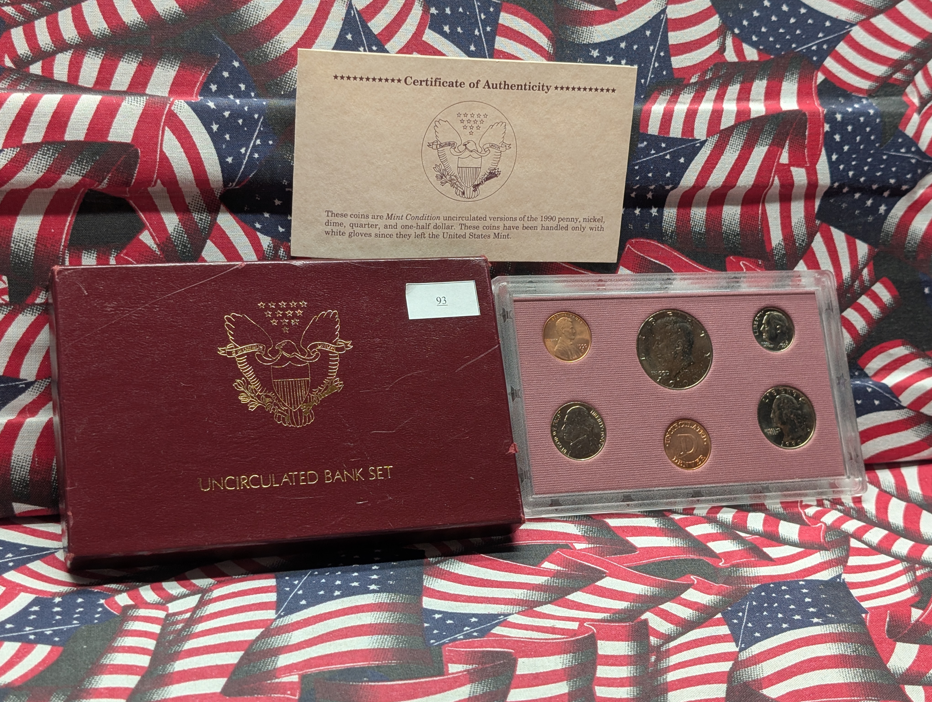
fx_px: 1321
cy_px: 351
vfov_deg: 29.7
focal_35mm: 49
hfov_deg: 38.9
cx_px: 466
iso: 22
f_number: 1.68
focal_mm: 6.9
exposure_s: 1/25.6
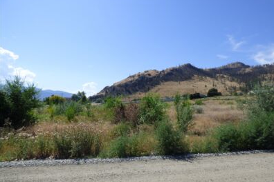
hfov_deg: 81.2
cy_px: 97
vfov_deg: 59.4
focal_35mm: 21
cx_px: 138
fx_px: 160
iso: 100
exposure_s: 1/2000
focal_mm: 3.58
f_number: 3.2
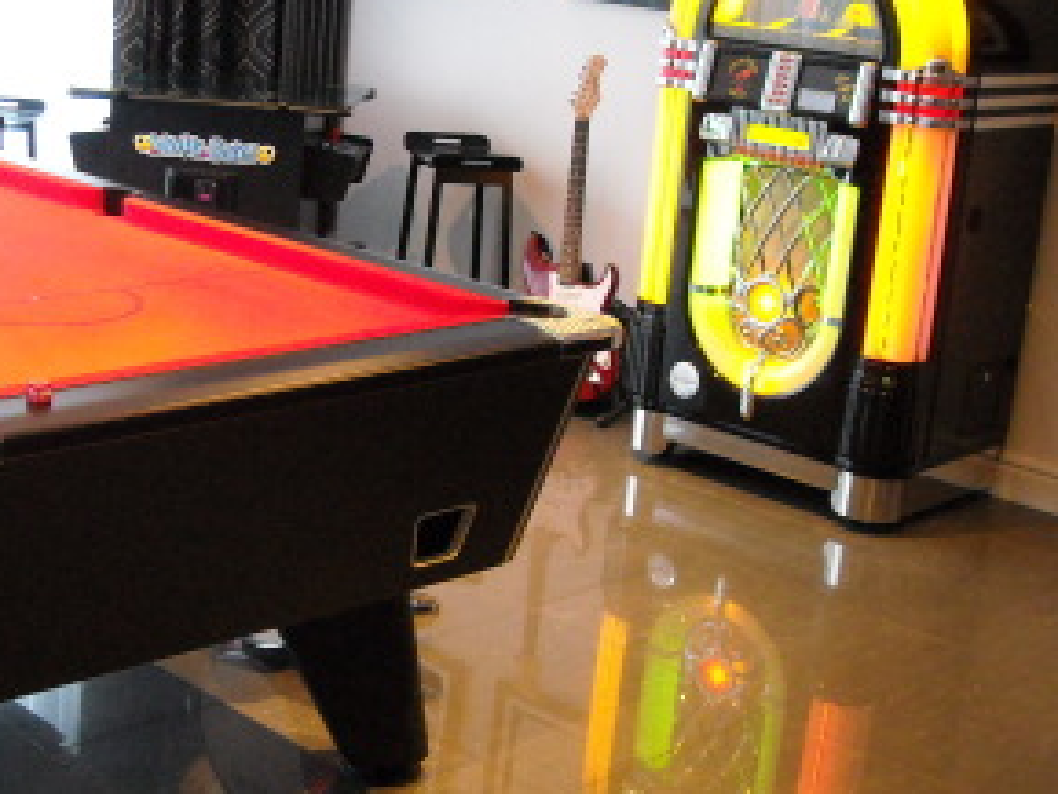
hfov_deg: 30.4
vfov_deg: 23.7
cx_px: 209
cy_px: 362
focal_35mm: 62
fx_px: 1896
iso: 400
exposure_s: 1/15
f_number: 2.8
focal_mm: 5.7
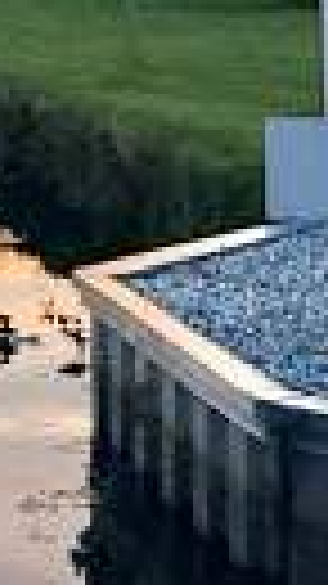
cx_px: -315
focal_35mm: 94
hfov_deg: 11.6
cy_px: -104
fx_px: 1455
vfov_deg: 21.2
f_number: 2.2
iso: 200
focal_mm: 2.22
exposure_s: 1/99
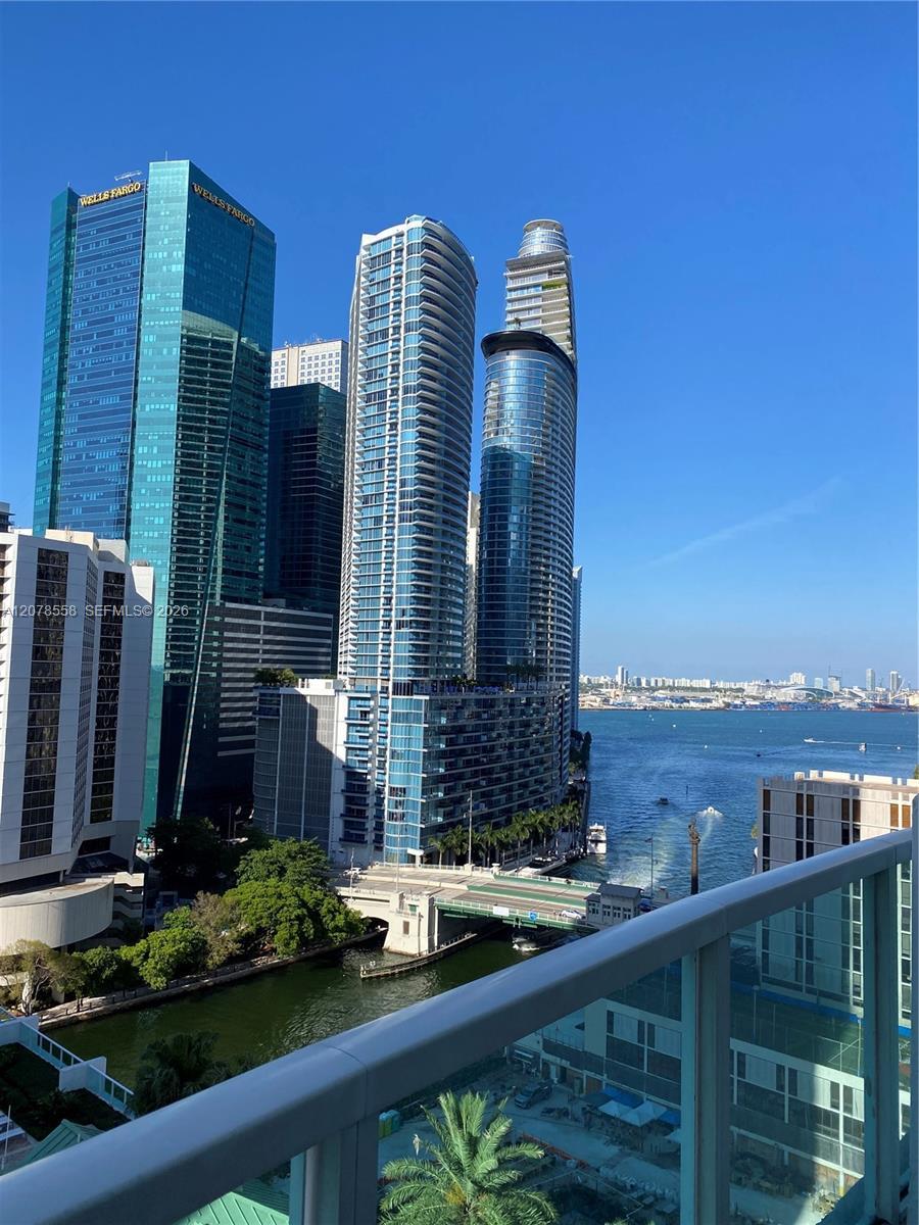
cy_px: 612
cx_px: 460
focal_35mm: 26
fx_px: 920
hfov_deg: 53.1
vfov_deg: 67.3
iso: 32
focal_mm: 4.25
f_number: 1.8
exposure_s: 1/2513
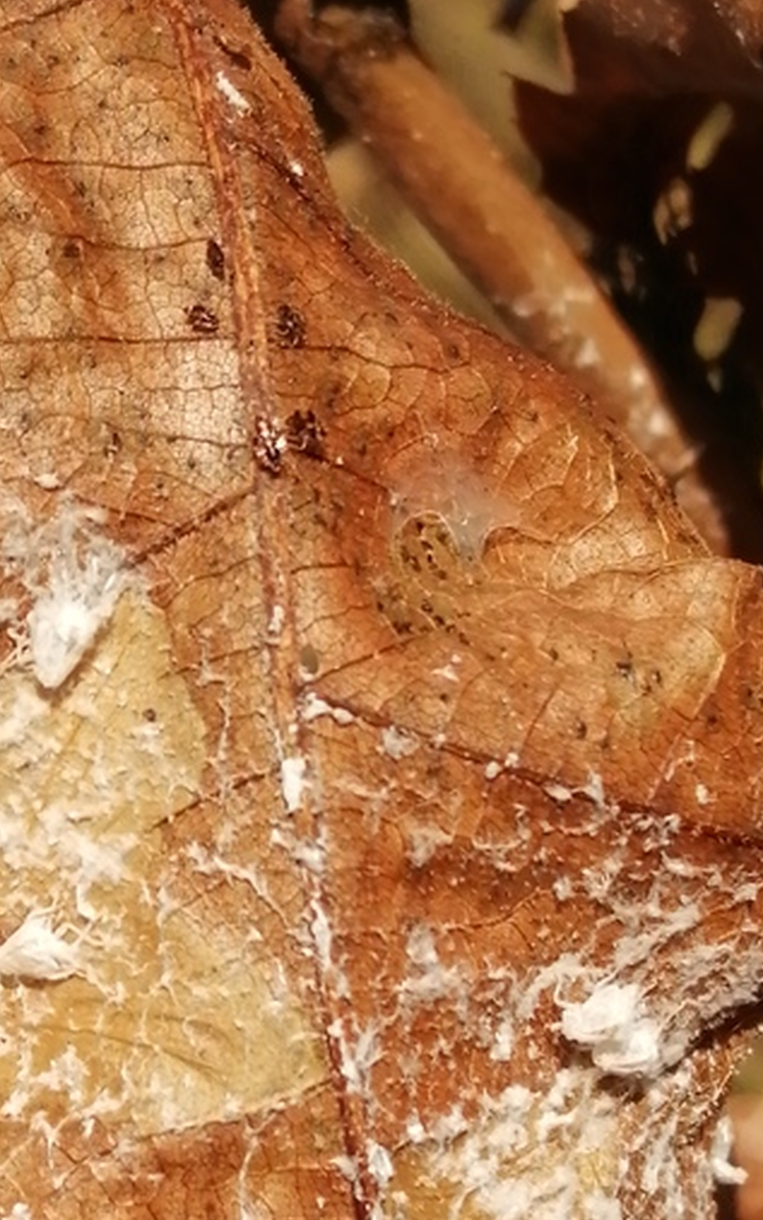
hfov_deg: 13.7
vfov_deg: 21.9
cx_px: 250
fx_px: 3160
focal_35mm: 95
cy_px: 565
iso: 50
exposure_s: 1/666
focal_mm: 3.46
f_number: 1.8
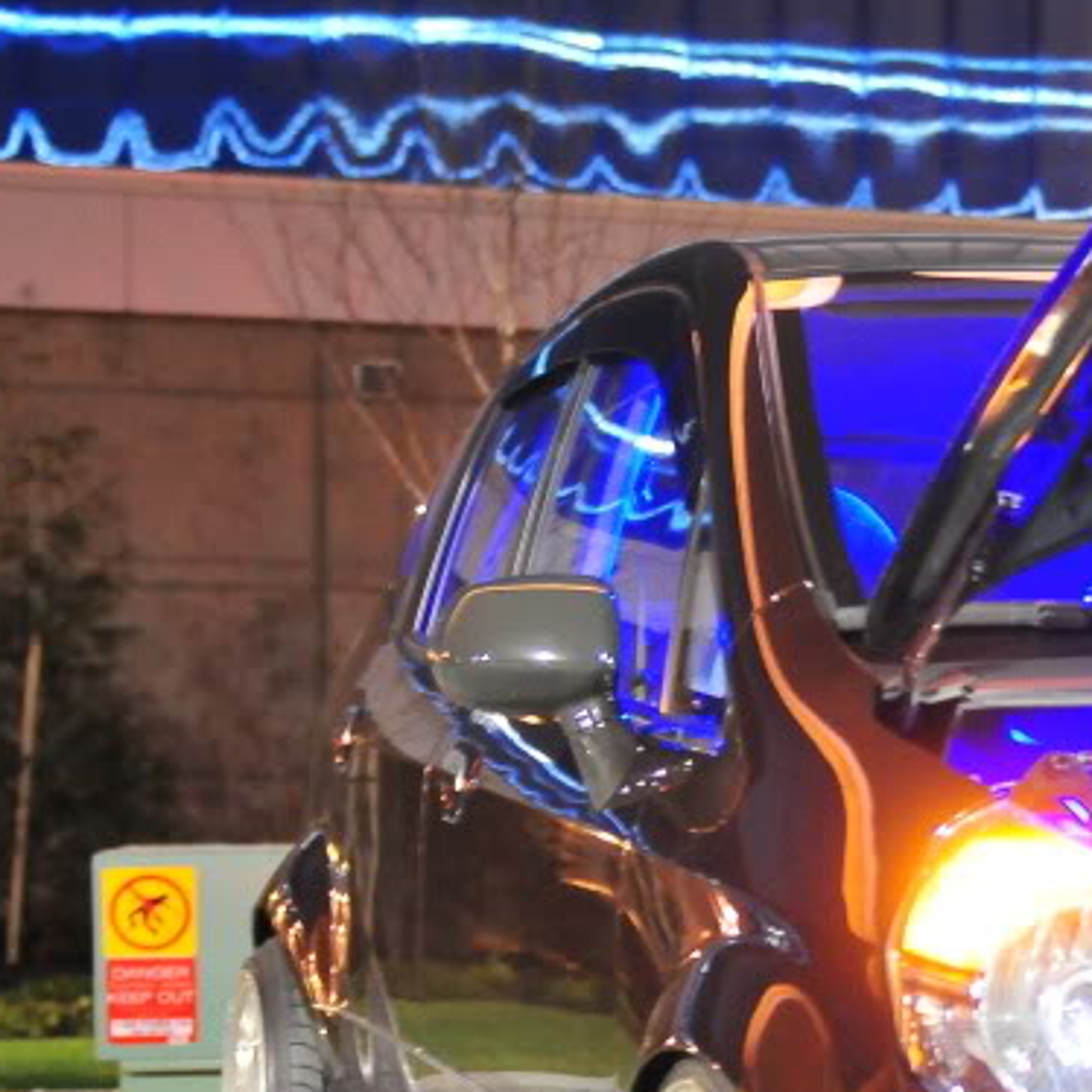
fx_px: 3860
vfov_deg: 16.0
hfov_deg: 15.3
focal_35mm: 108
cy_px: 891
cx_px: 1454
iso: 1600
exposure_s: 1/1.6
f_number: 2.8
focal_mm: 31
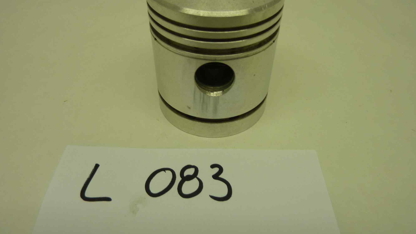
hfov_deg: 67.9
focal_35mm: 28
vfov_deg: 41.2
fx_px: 309
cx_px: 213
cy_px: 87
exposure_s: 1/60
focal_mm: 4.1
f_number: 3.3
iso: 80
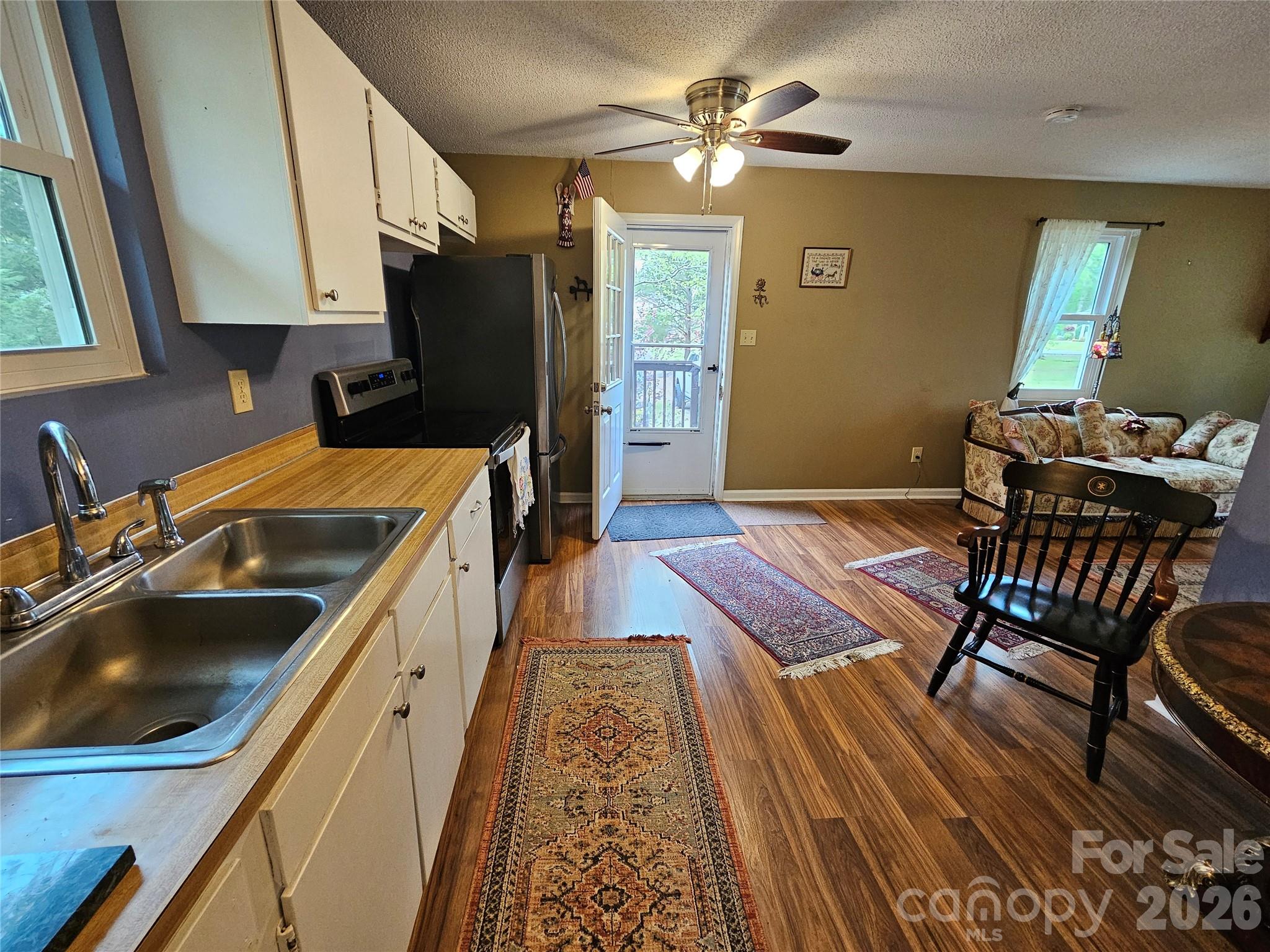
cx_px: 635
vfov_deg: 89.9
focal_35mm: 13
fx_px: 477
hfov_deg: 106.2
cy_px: 476
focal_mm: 2.2
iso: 320
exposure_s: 1/60
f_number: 2.2
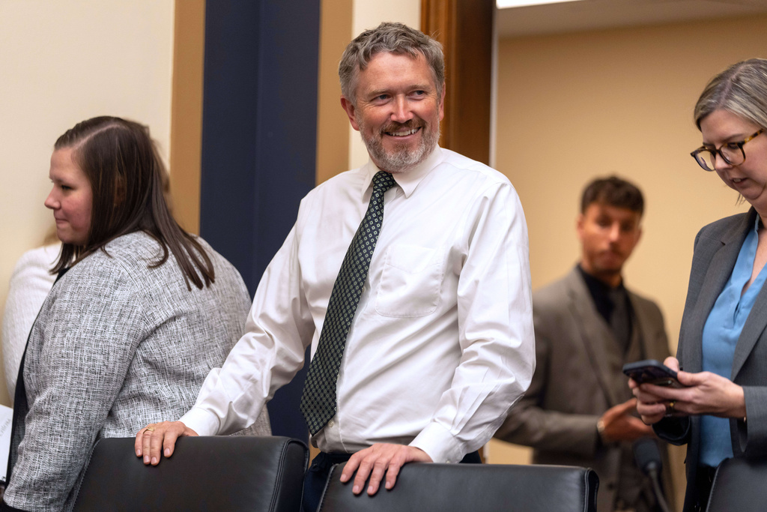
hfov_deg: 12.2
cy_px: 256
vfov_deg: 8.2
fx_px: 3580
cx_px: 384
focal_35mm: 168
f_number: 2.8
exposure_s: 1/500
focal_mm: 168
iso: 2000
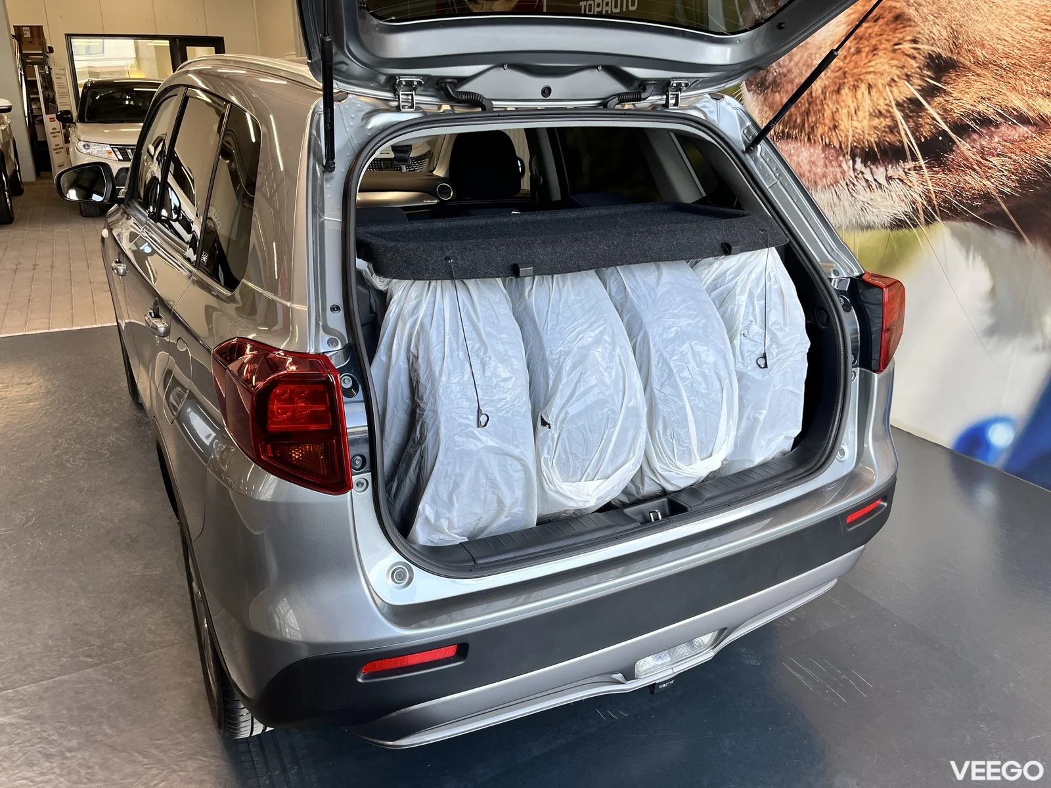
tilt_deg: -21.1
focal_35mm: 26
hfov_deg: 67.3
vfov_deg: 53.1
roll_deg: -0.6
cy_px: 394
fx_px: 789
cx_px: 526
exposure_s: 1/121
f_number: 1.6
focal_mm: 5.1
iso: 50
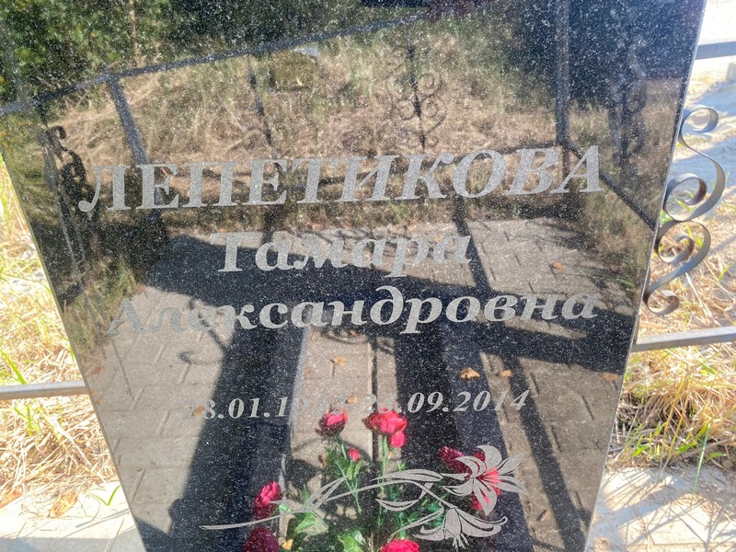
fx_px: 553
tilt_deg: -28.9
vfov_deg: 53.1
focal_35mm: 26
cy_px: 276
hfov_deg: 67.3
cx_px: 368
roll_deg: +3.1
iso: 32
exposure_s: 1/177
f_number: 1.8
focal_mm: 4.25
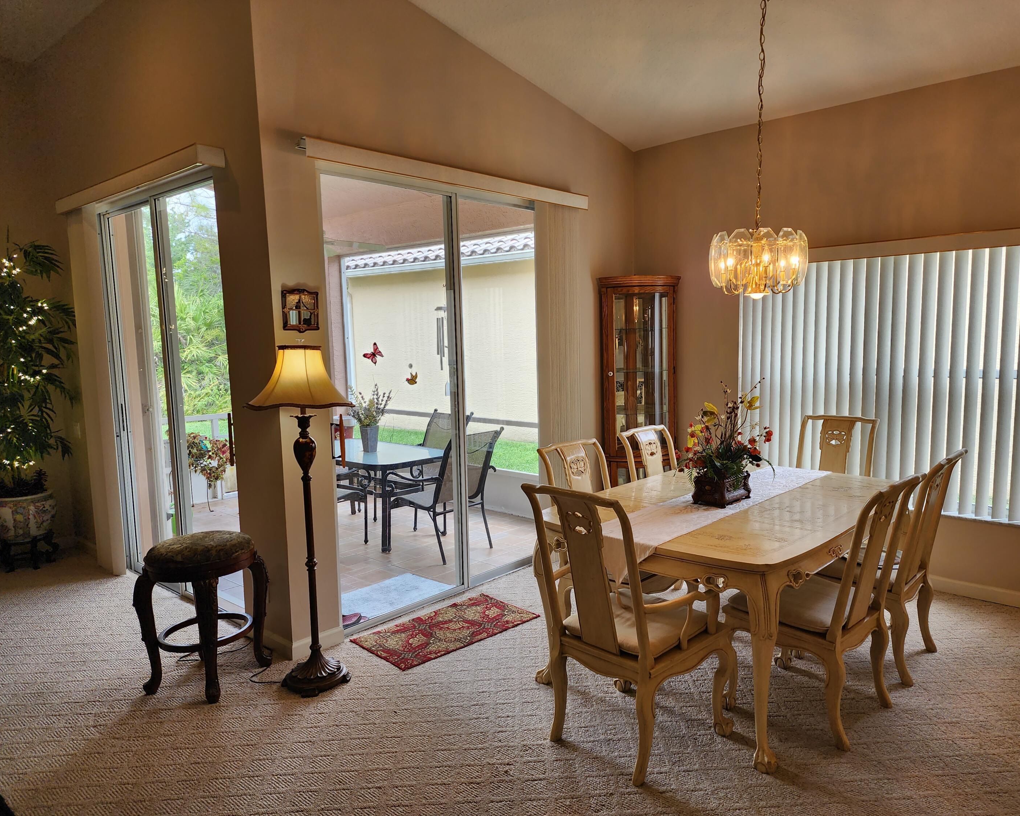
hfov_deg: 70.2
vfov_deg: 58.8
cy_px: 408
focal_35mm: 24
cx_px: 542
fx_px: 725
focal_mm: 6.4
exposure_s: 1/120
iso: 50
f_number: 1.8
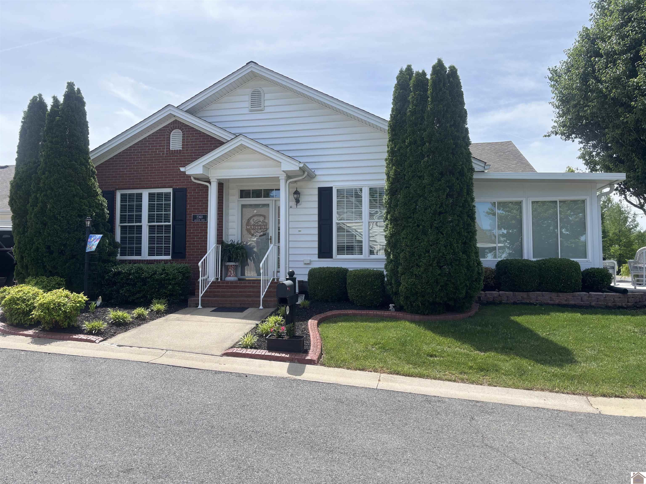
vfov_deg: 53.1
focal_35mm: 26
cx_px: 323
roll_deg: -0.4
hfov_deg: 67.3
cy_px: 242
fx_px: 485
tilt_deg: +5.4
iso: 50
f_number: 1.6
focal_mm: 5.96
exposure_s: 1/2193
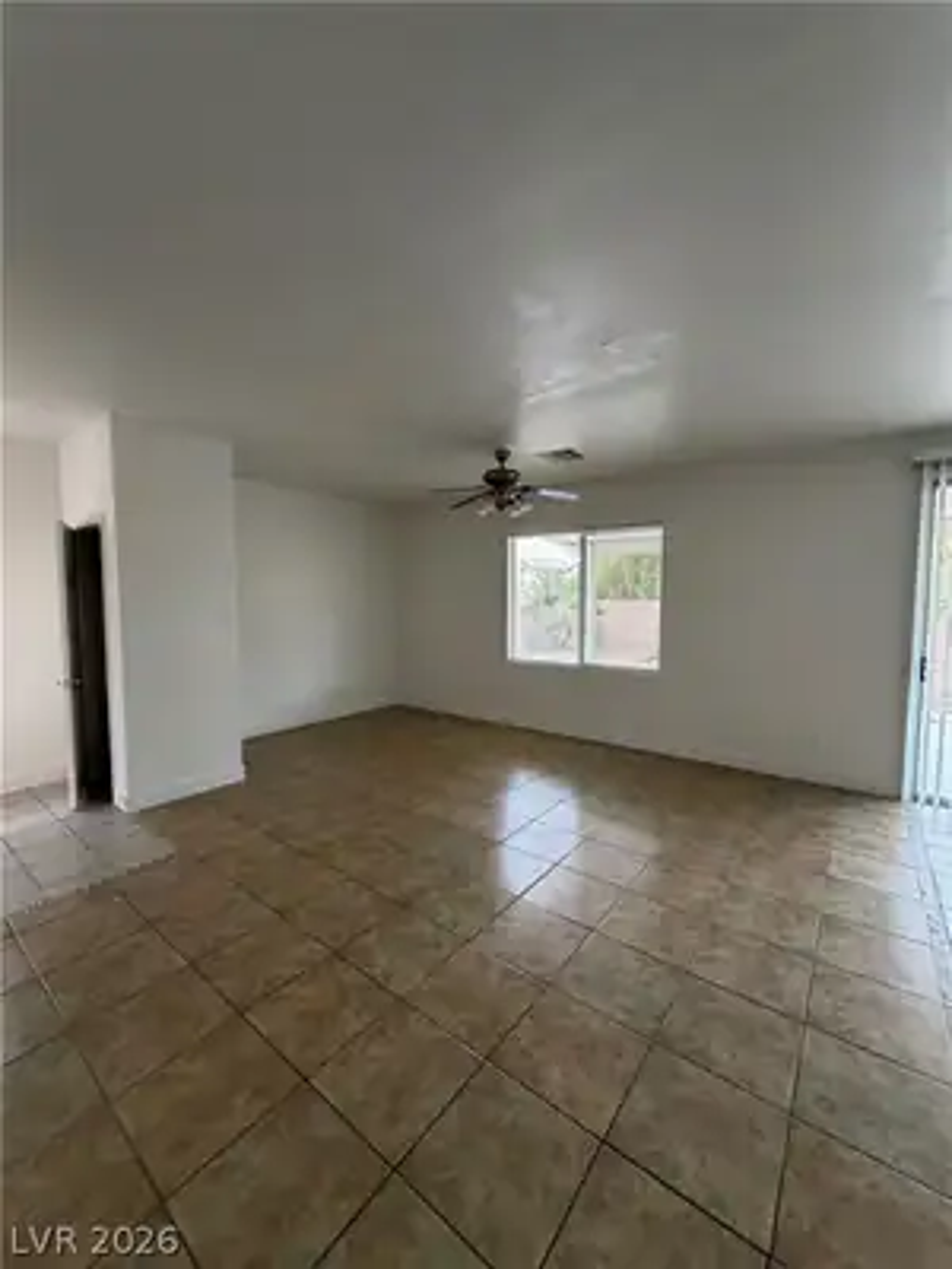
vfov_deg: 102.1
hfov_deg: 85.7
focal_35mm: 14
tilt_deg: -5.8
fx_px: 513
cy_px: 634
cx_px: 476
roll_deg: -0.6
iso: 250
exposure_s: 1/121
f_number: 2.2
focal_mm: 2.22
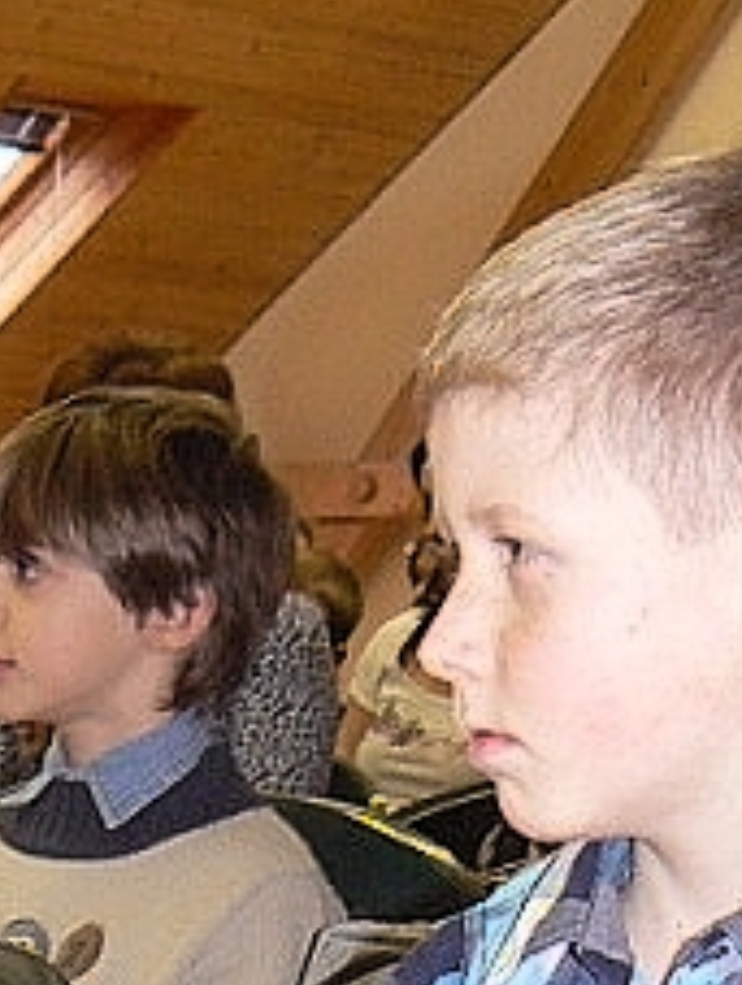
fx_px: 4731
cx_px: 69
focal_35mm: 166
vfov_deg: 11.6
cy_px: 1302
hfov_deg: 8.9
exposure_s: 1/30
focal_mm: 9.8
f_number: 3.2
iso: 200
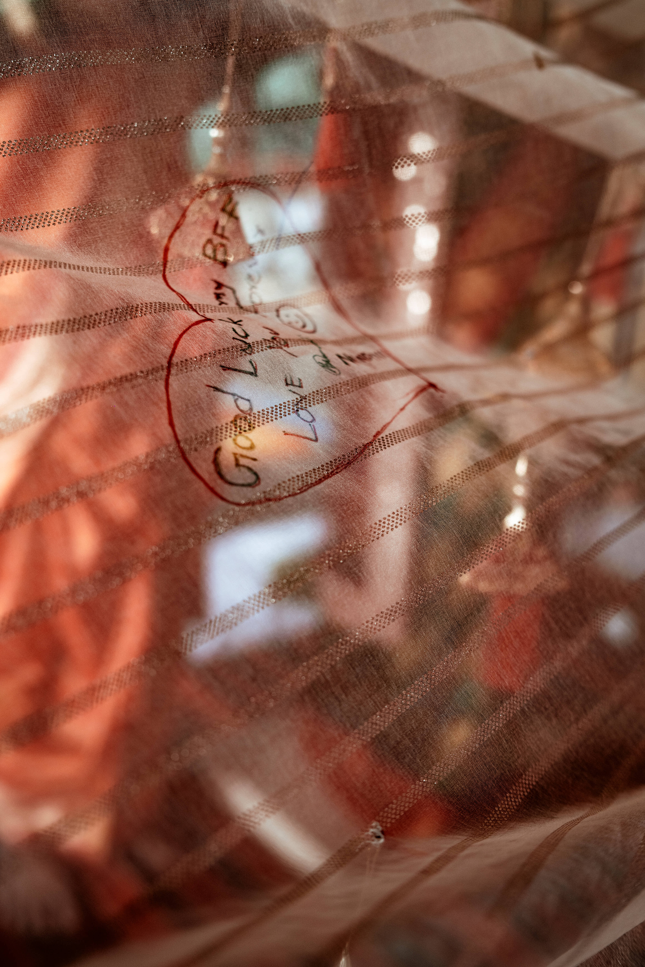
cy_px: 484
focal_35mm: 35
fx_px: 941
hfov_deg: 37.9
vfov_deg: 54.4
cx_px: 322
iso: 800
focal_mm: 35
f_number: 3.2
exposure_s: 1/640
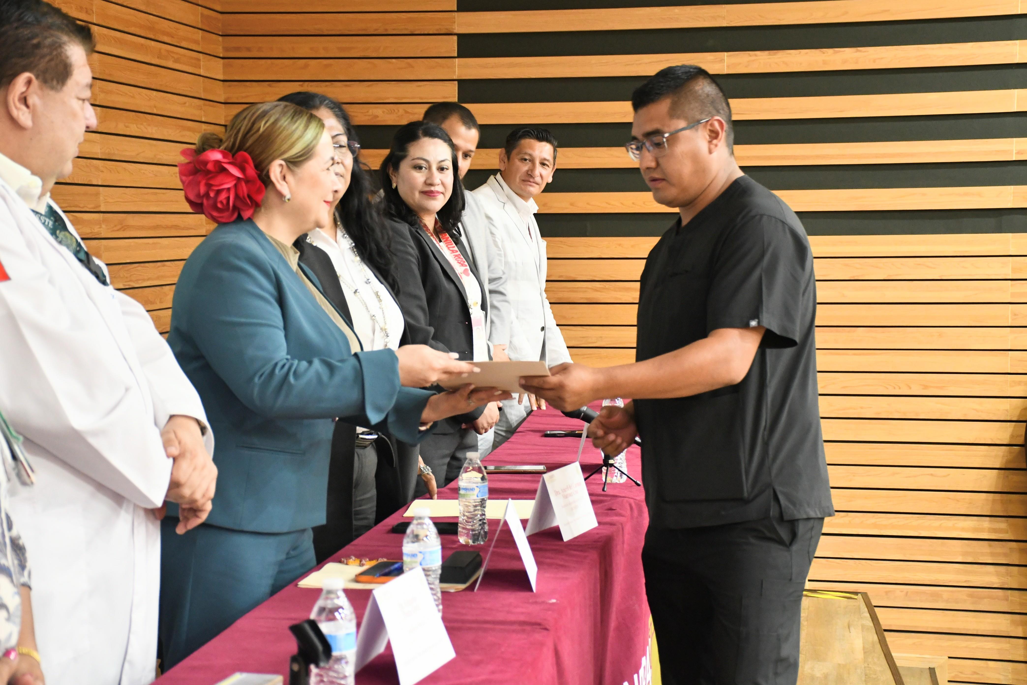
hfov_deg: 31.9
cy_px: 342
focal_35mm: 63
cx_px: 514
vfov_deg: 21.6
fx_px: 1797
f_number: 5
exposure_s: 1/40
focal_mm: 42
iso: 2000
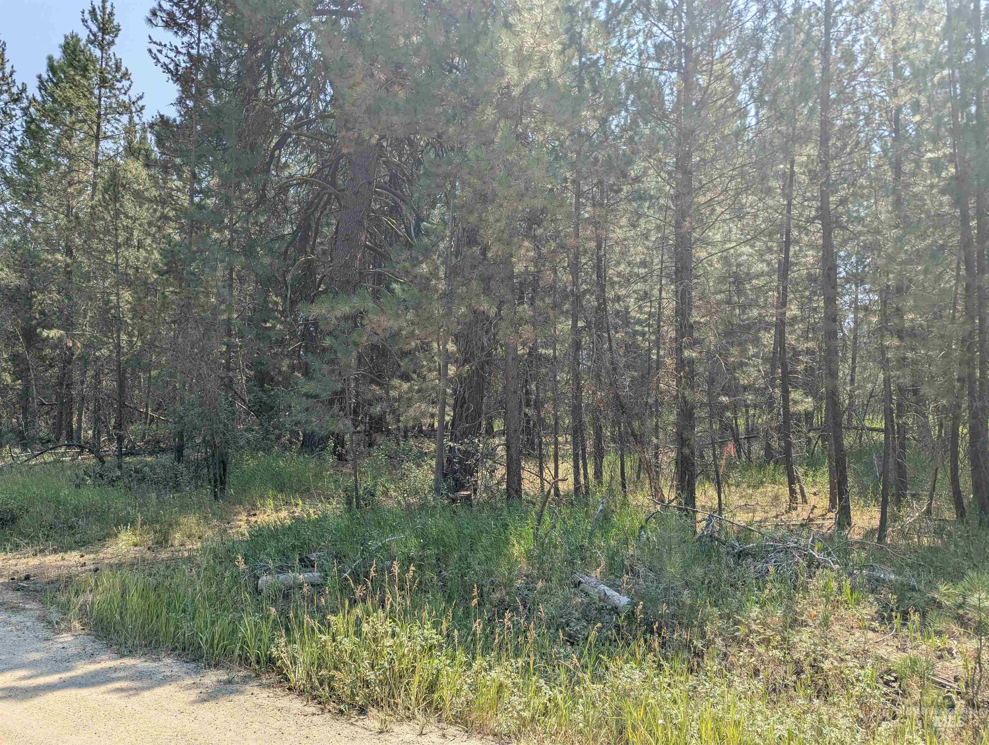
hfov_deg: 71.5
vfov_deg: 56.9
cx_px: 494
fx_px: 687
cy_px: 372
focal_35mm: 24
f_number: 1.85
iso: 46
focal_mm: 6.81
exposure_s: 1/1572
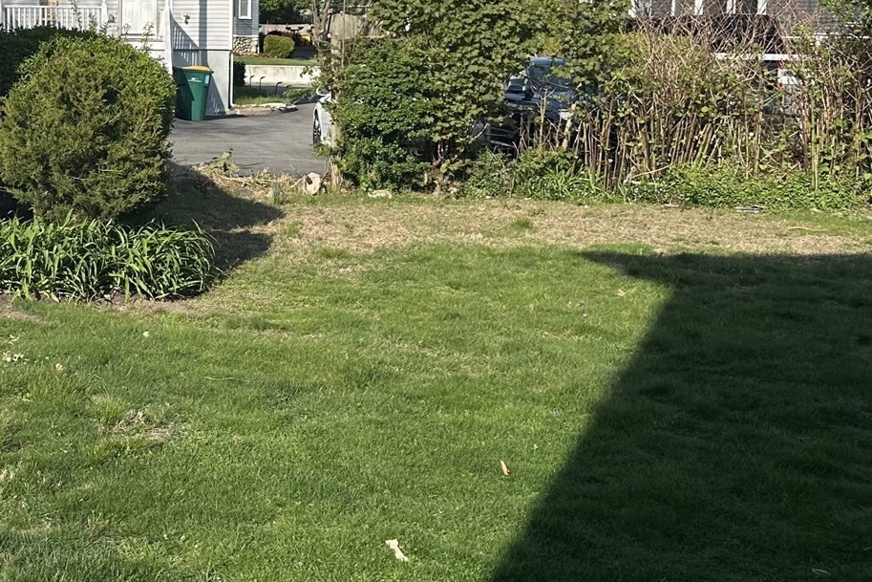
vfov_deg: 24.1
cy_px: 186
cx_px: 108
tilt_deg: -7.3
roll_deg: -0.7
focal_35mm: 56
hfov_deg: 33.9
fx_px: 1357
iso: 80
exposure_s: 1/5525
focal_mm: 6.86
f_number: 1.78
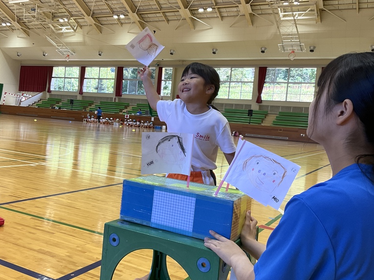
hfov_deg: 48.5
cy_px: 137
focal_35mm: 38
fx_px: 410
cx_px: 139
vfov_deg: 37.7
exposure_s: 1/122
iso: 64
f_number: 1.8
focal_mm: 3
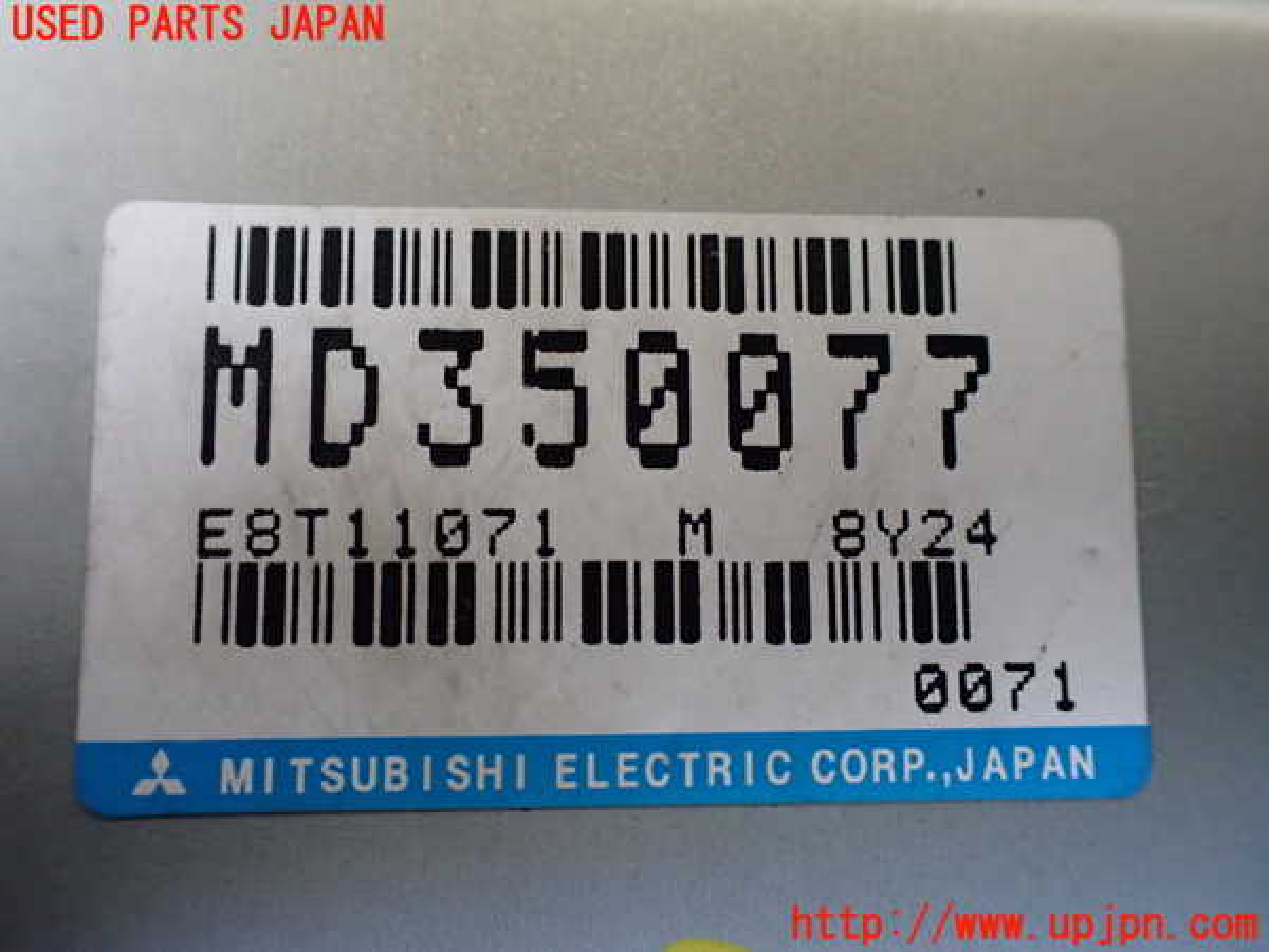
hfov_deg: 60.0
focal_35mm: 30
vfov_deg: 46.8
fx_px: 1100
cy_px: 476
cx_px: 634
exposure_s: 1/125
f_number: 2.3
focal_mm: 5.4
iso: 640
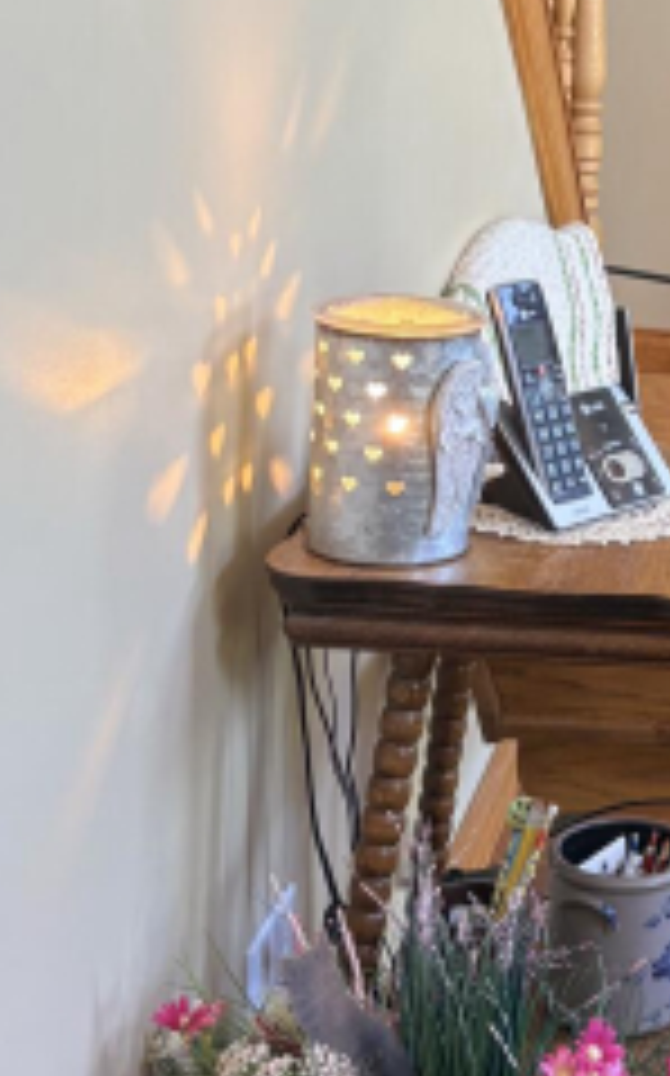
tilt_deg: -11.9
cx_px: 931
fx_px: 2254
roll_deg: -5.1
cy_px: 349
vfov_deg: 26.7
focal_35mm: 77
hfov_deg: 15.8
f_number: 1.6
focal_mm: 5.96
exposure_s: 1/60
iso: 125
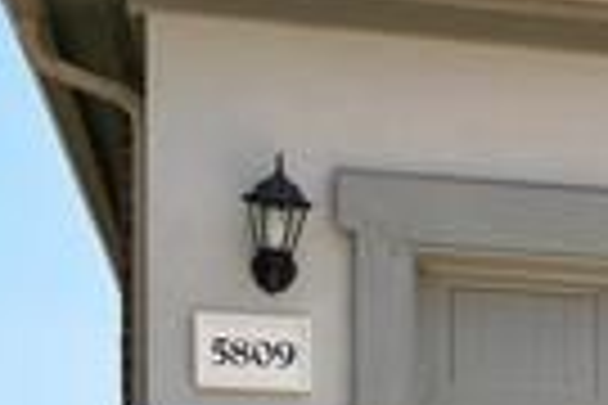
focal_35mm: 174
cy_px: 711
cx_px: 1788
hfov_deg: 9.4
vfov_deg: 7.7
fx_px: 2938
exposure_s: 1/640
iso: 200
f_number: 8
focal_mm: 23
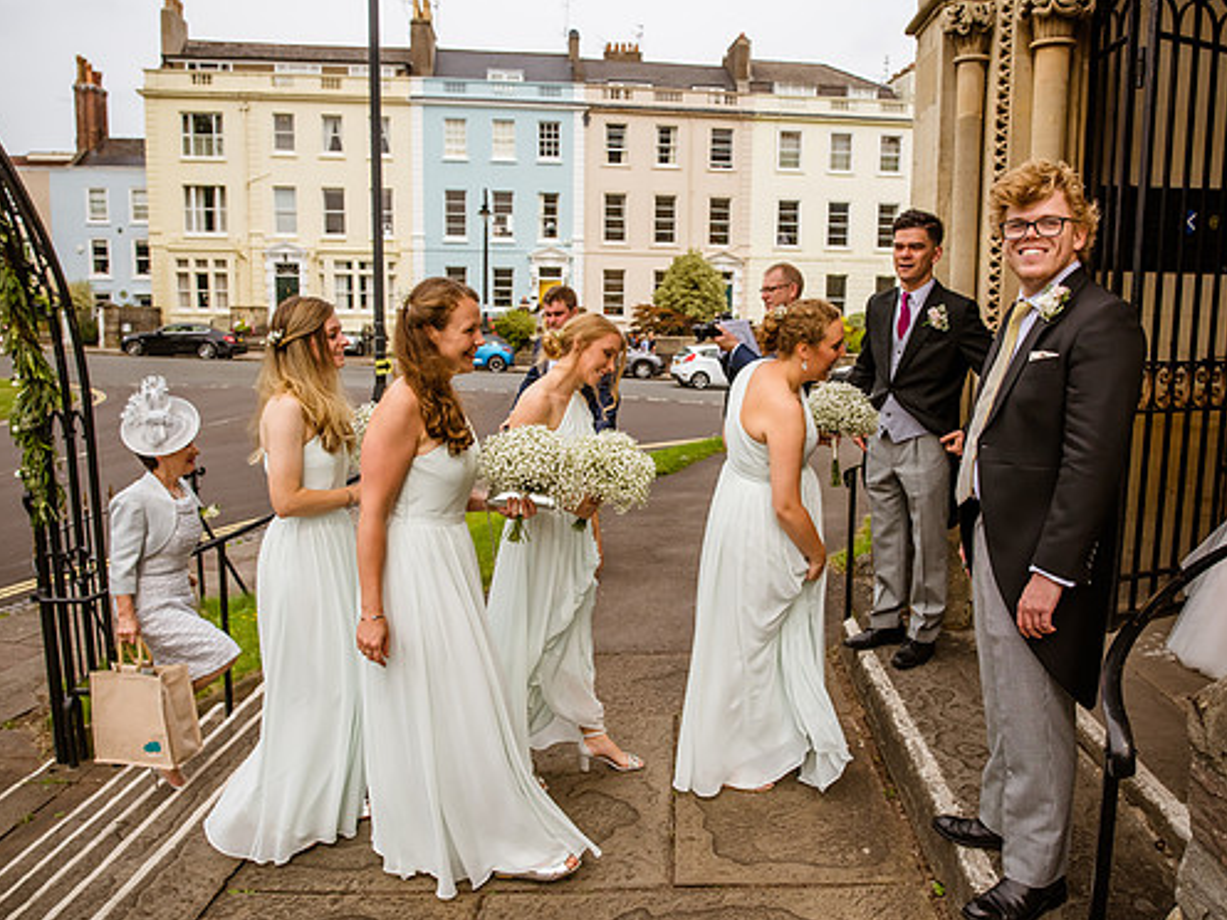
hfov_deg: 65.2
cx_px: 668
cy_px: 451
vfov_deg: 51.4
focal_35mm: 27
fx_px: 957
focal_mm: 24
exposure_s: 1/1600
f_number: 4.5
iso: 220
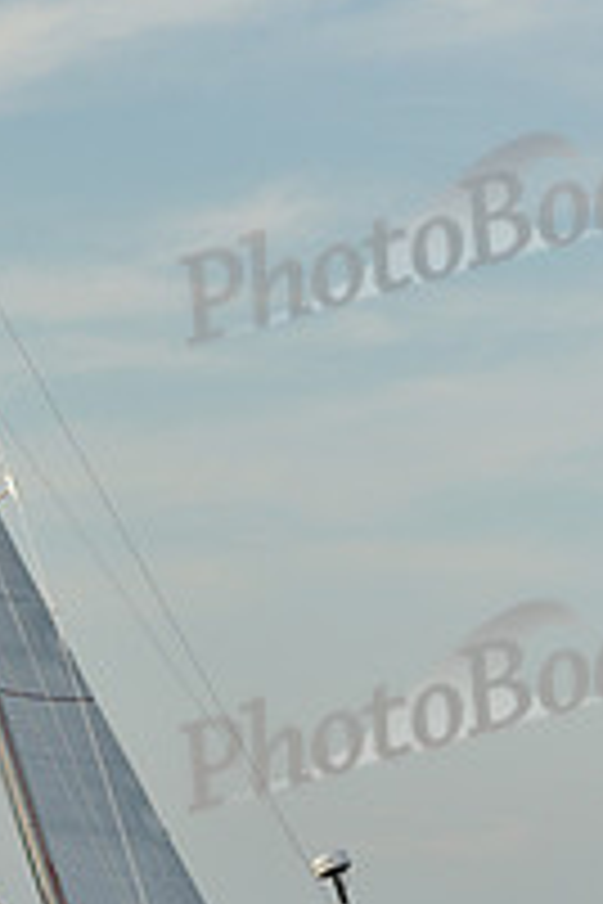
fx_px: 6658
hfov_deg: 5.2
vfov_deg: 7.8
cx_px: -52
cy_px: 526
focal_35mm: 265
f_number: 6.3
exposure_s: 1/1000
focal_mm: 92
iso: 250
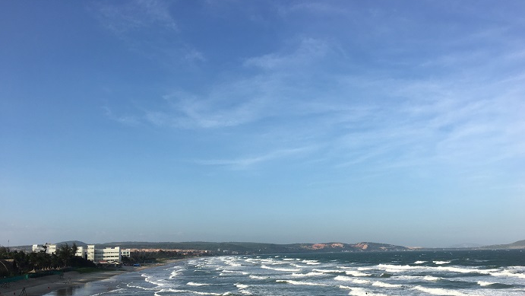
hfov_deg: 61.0
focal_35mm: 32
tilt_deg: +7.2
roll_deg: -0.1
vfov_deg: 36.4
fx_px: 446
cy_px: 194
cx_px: 265
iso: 25
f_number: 2.2
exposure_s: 1/1374
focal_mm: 4.15
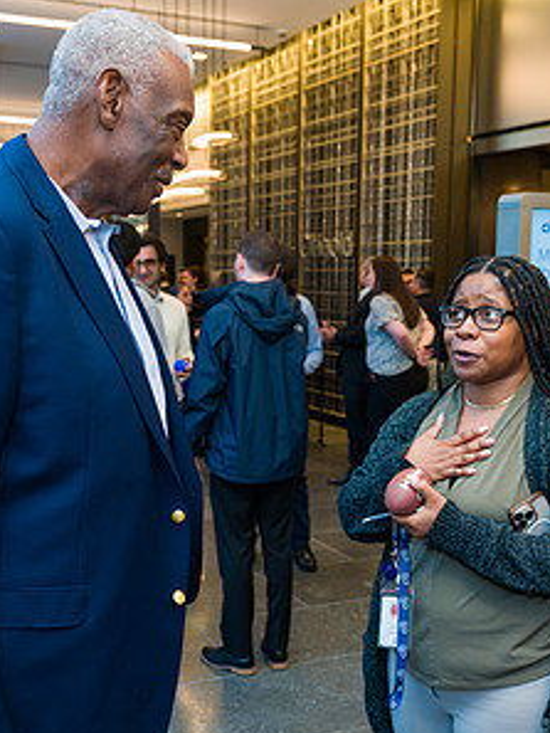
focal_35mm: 45
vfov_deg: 42.0
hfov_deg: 32.2
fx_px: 953
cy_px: 415
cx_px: 274
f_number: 4
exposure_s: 1/200
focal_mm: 24
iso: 500
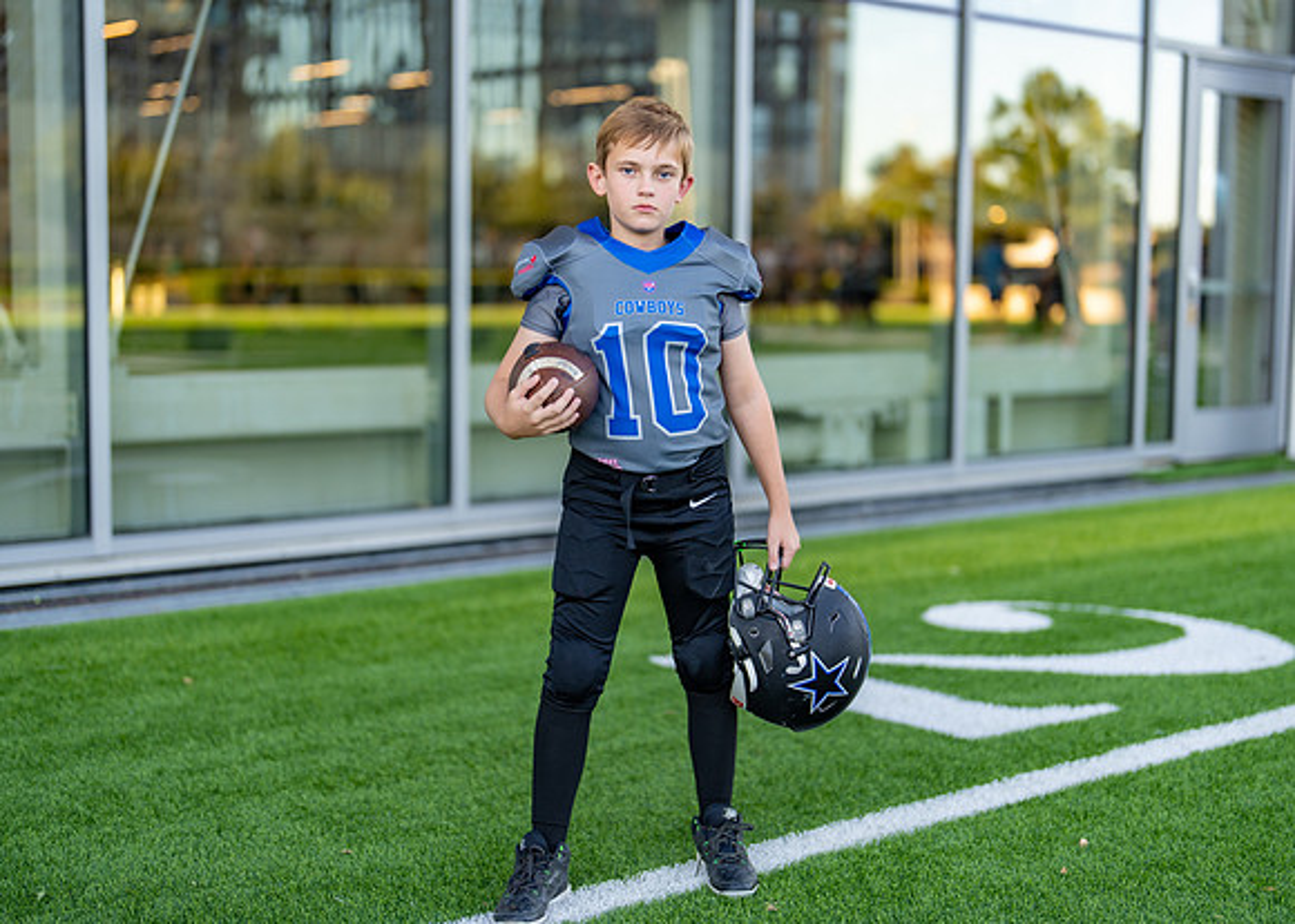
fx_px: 2009
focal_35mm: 55
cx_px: 673
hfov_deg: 35.7
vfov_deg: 25.9
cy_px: 461
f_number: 1.2
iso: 100
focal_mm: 50
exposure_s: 1/640
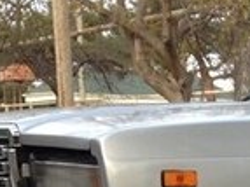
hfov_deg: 11.7
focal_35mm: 152
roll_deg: -0.6
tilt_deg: -6.1
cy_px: 247
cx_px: 488
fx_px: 1097
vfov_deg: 9.6
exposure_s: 1/120
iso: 80
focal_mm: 4.12
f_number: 2.4
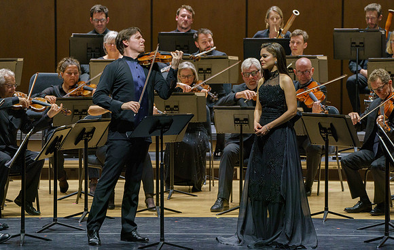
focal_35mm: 317
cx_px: 197
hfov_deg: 6.6
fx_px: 3415
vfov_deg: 4.2
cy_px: 131
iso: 3200
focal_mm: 312
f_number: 6.3
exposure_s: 1/250
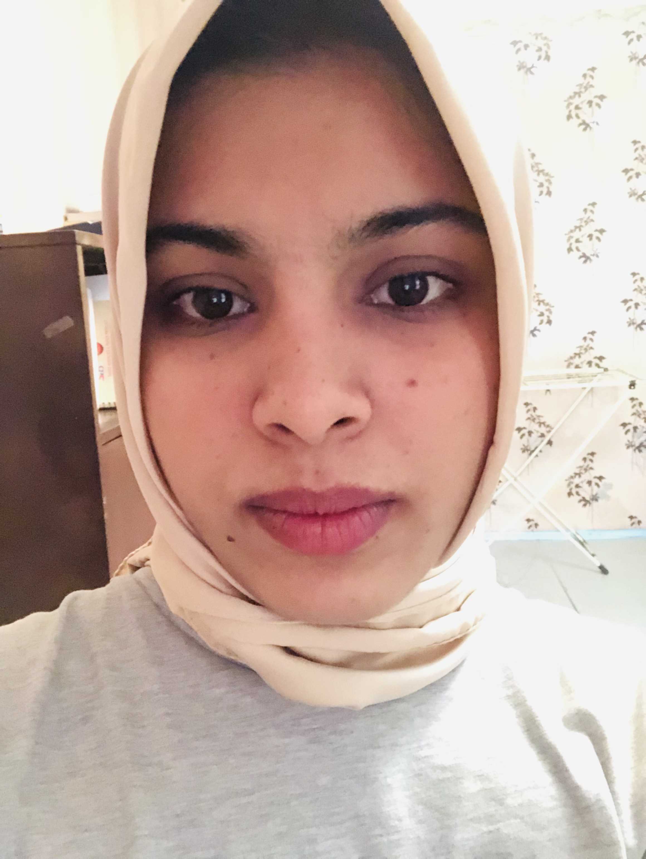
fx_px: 795
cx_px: 323
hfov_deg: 44.2
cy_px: 430
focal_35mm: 32
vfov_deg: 56.8
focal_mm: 2.87
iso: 1250
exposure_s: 1/17
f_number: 2.2
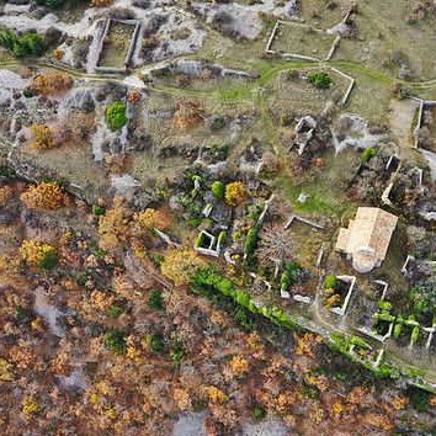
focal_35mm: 39
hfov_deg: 42.4
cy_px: 228
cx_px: 285
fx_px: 556
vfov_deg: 42.8
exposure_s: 1/15
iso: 100
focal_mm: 10.26
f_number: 7.1
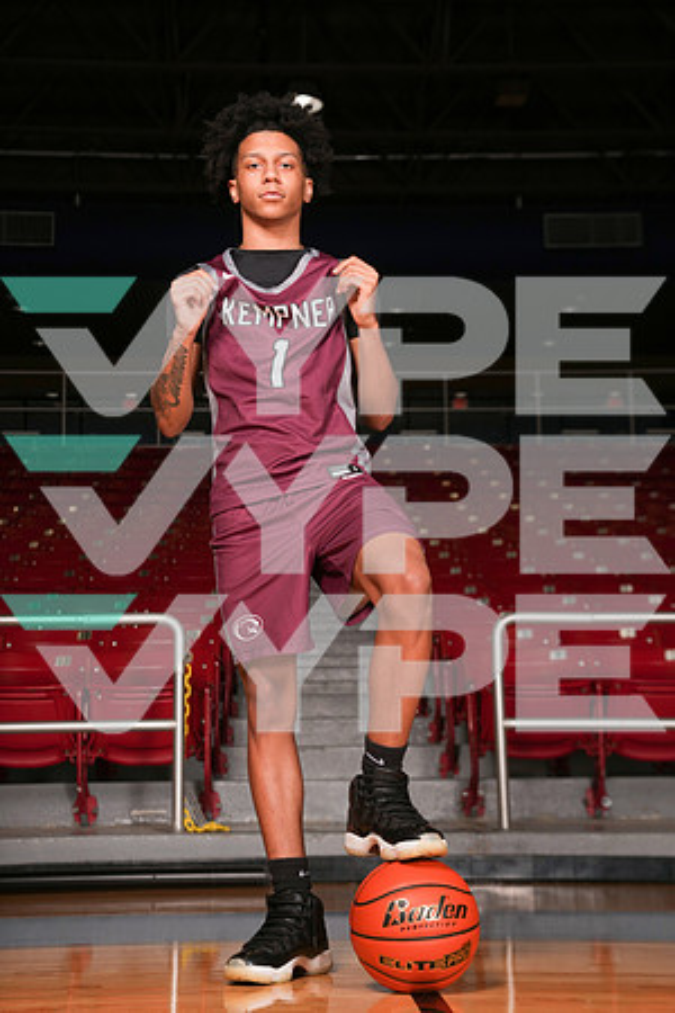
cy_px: 506
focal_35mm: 58
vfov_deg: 34.5
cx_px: 338
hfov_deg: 23.4
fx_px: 1631
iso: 250
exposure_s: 1/200
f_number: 6.3
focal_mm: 58
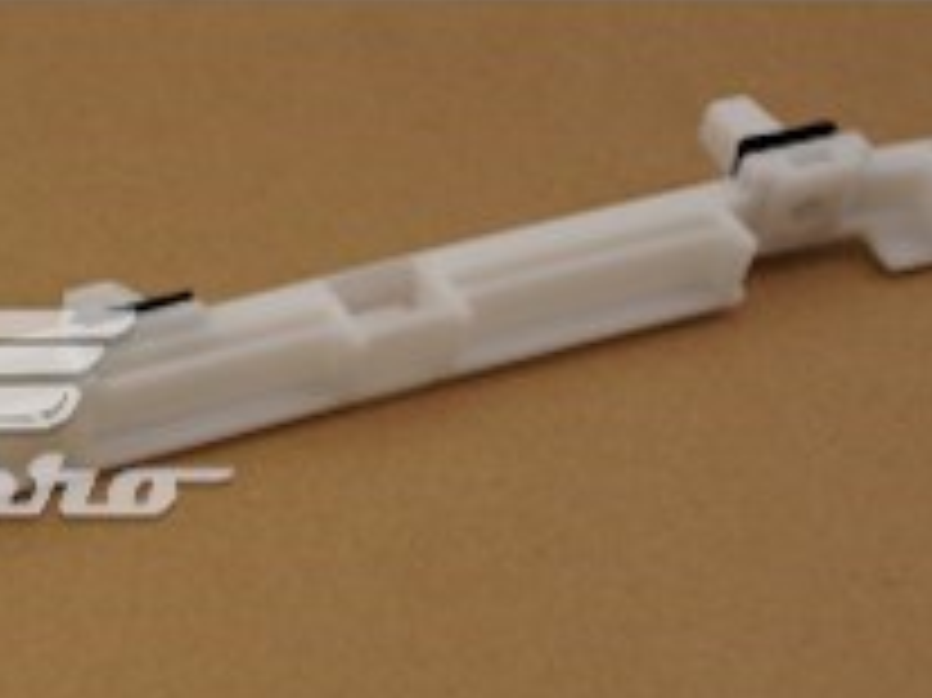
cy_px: 446
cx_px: -311
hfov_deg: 18.5
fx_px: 2637
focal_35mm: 98
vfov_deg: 15.1
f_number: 5.6
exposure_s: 1/125
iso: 100
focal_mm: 22
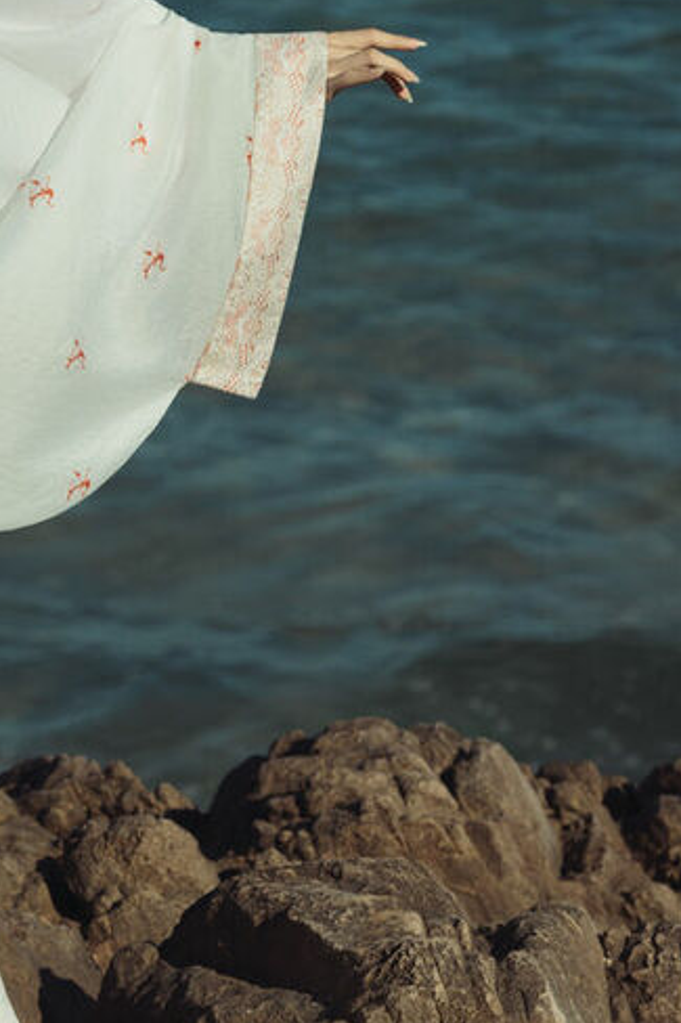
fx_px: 7694
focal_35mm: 271
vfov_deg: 7.6
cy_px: 464
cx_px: -207
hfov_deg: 5.0
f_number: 4.5
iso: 100
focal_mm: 85
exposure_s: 1/2500
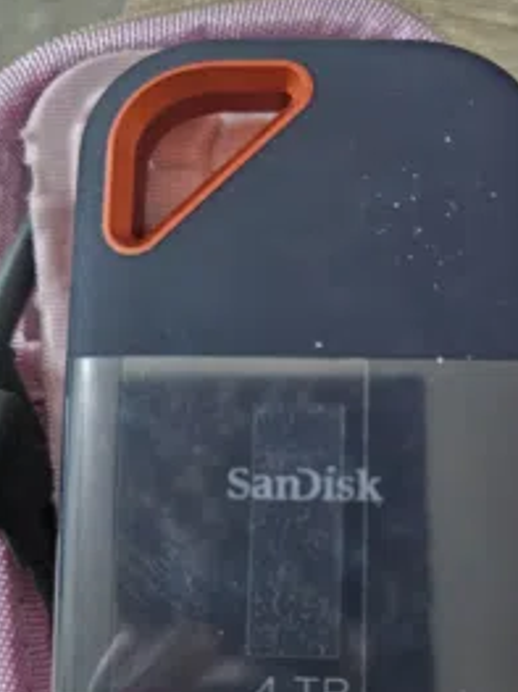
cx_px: 365
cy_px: 455
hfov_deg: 39.9
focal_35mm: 35
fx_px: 699
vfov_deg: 51.8
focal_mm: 6.3
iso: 800
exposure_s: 1/25
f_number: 1.7
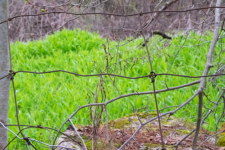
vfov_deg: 10.1
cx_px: 112
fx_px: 843
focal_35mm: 135
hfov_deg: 15.2
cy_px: 75
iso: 6400
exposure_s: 1/100
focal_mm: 90
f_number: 22
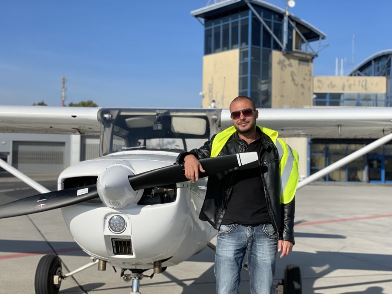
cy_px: 147
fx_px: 589
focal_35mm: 52
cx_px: 196
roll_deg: -0.7
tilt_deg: +2.4
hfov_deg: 36.8
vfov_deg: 28.0
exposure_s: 1/3984
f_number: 2
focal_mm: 6
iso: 32
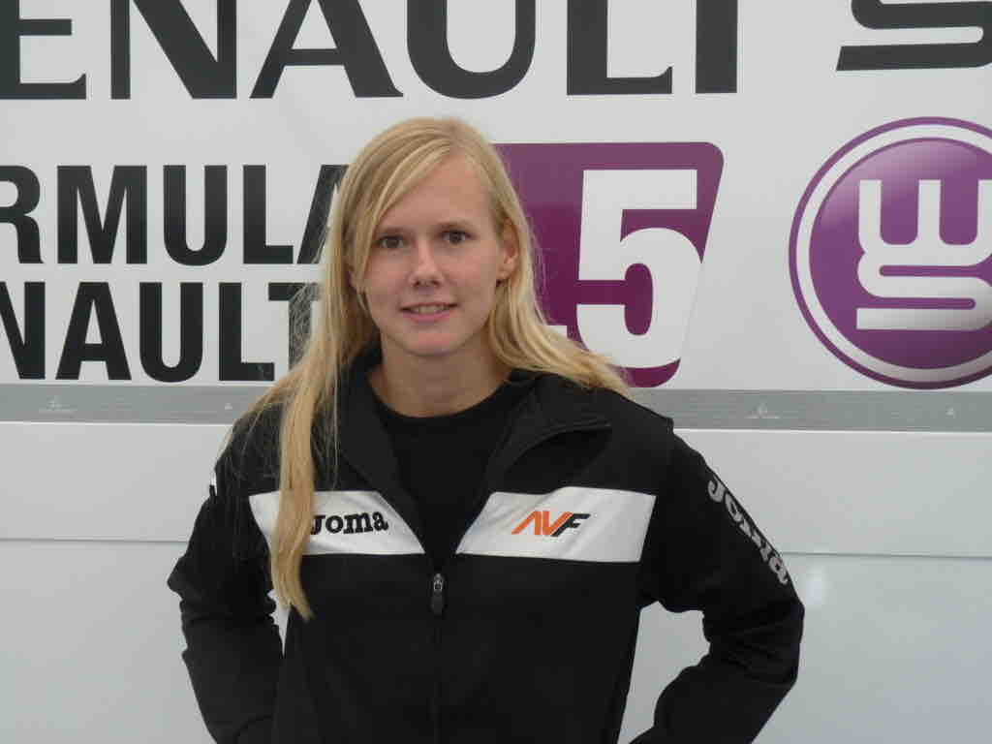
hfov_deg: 27.0
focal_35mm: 72
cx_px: 496
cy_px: 372
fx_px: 2063
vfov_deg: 20.4
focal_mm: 12.8
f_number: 3.6
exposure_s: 1/125
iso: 80
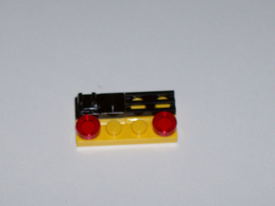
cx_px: 120
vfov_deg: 10.7
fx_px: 1104
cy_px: 133
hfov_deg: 14.2
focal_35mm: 139
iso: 80
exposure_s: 1/83.9
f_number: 4
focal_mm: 13.5
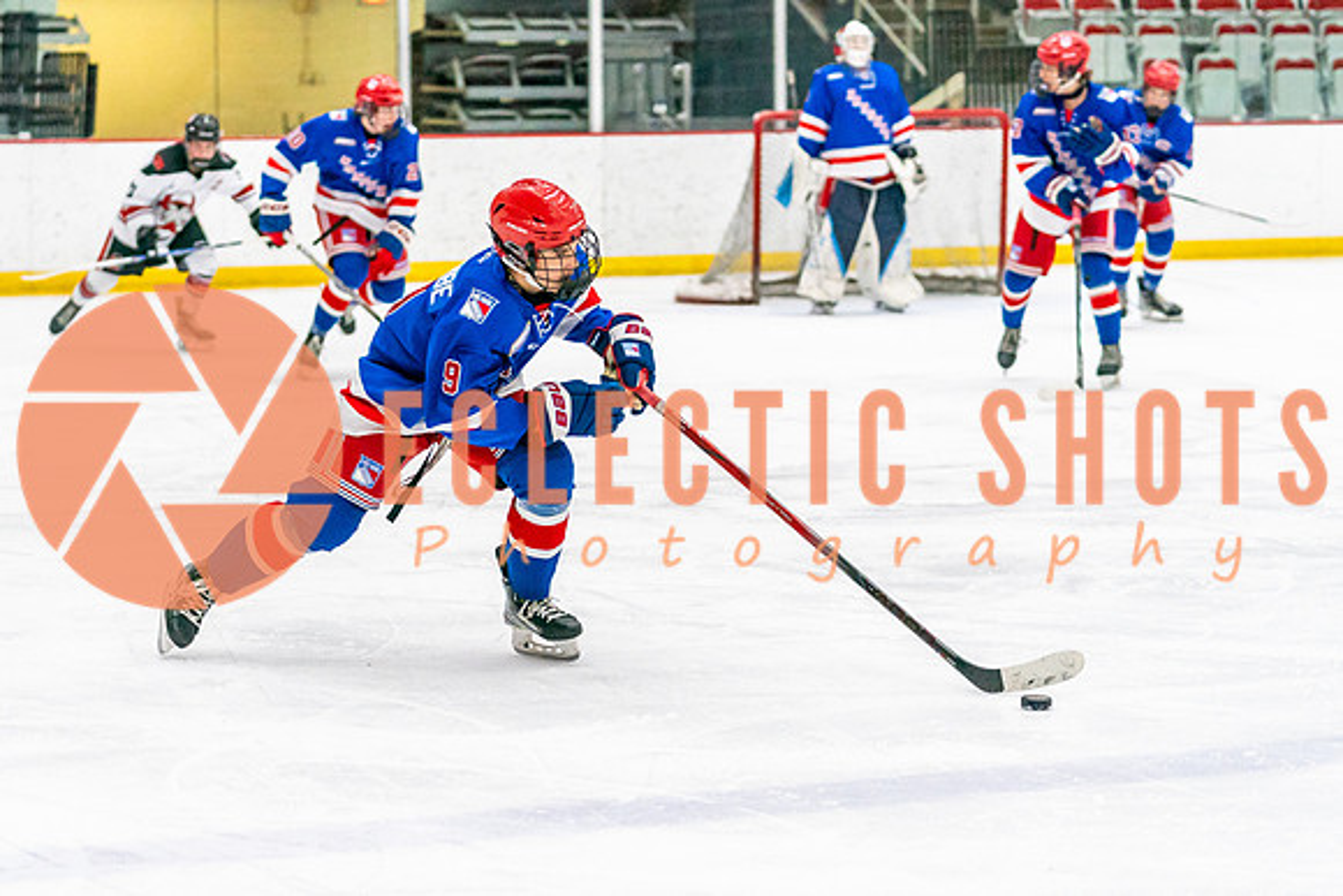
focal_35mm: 115
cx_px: 479
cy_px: 510
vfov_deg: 11.9
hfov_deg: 17.8
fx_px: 4286
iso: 3200
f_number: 2.8
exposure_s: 1/1250
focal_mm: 80
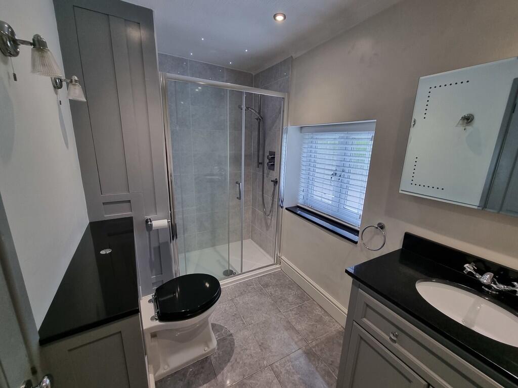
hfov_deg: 106.2
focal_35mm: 13
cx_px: 259
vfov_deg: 89.9
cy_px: 194
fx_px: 195
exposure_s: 1/50
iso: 160
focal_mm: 2.2
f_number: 2.2
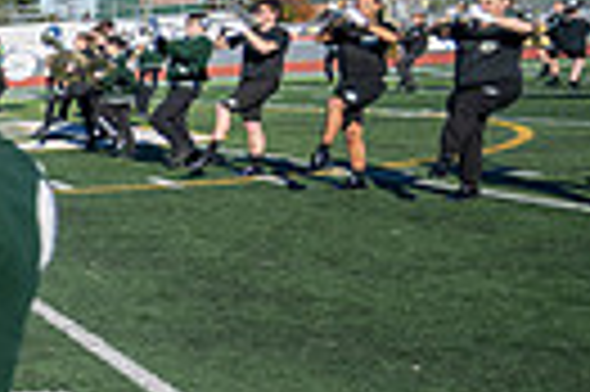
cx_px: -662
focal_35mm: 62
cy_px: 232
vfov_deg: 21.8
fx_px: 1015
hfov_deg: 17.9
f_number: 4
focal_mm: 14
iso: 160
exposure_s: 1/2000
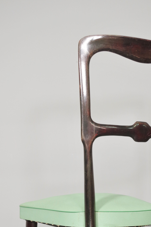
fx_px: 510
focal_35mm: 81
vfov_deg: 24.7
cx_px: 102
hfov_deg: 16.8
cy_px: 178
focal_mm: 30.63
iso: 800
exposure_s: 1/25
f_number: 4
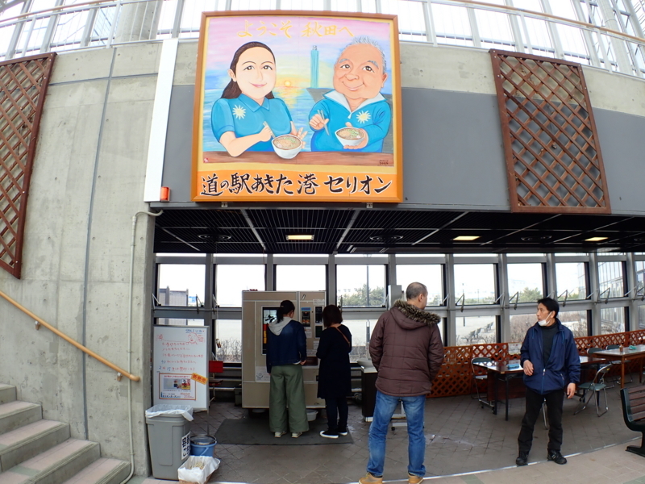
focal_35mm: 30
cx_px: 322
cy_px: 242
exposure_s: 1/200
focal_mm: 5.5
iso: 100
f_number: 3.2
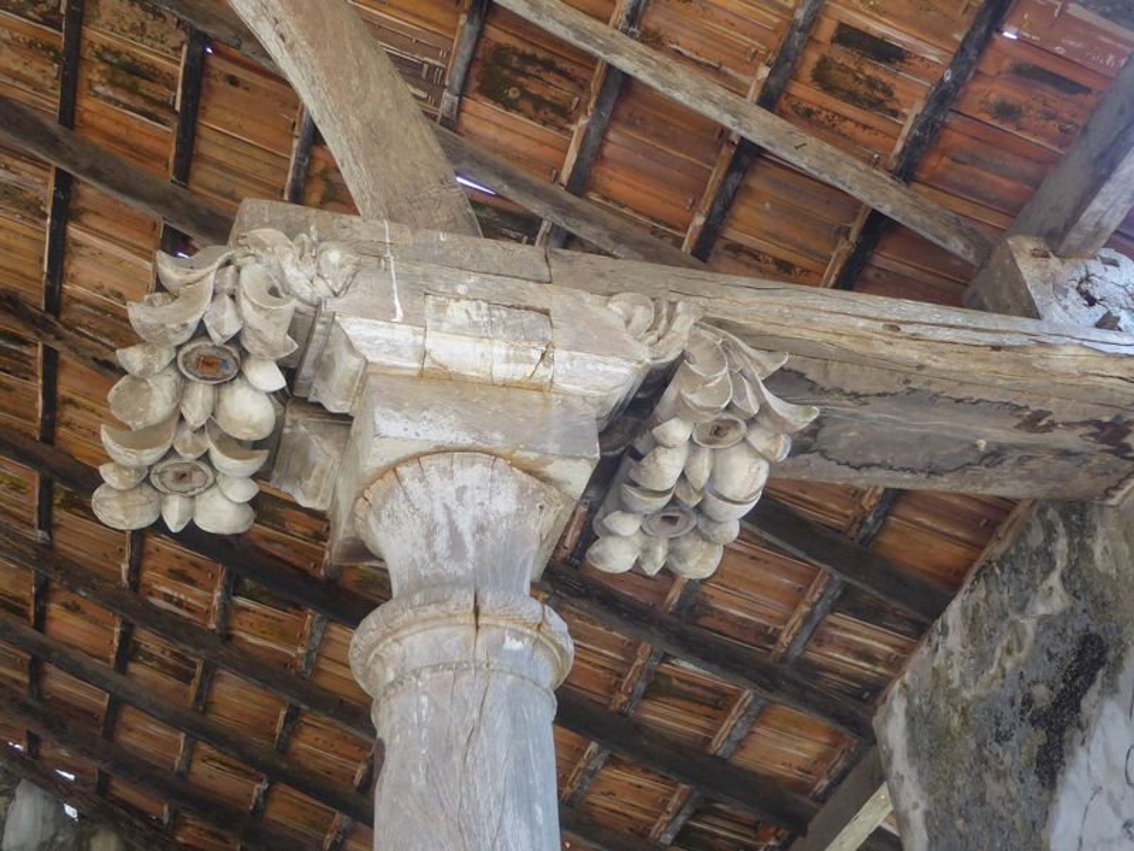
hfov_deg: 36.2
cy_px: 426
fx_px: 1736
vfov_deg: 27.5
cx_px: 567
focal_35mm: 53
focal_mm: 9
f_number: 4.1
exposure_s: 1/60
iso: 160
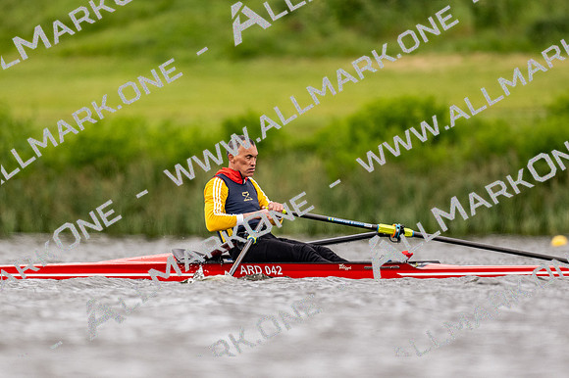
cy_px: 189
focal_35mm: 900
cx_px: 284
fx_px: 14216
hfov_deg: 2.3
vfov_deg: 1.5
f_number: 4
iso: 640
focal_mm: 600
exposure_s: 1/2500
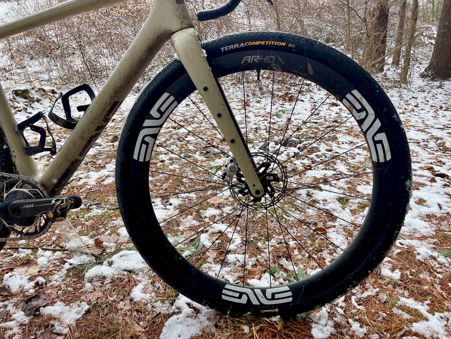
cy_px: 170
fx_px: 326
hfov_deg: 69.4
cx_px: 226
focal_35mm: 25
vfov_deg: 54.9
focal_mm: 5.1
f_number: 1.6
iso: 32
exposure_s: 1/490
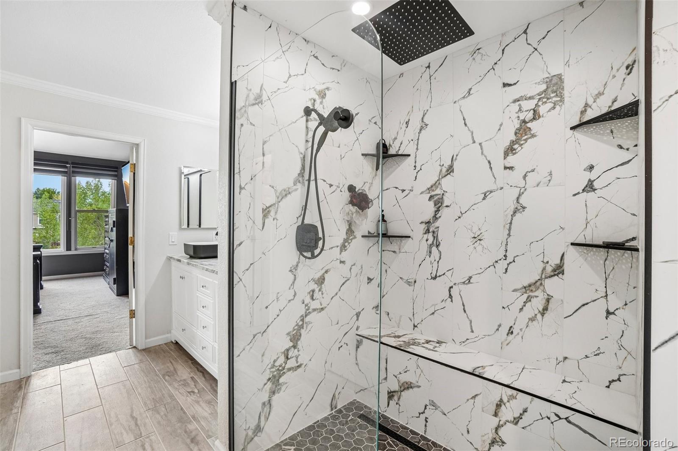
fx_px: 282
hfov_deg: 100.4
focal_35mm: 15
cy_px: 226
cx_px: 339
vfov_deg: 77.3
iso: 400
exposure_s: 1/25
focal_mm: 10
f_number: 8
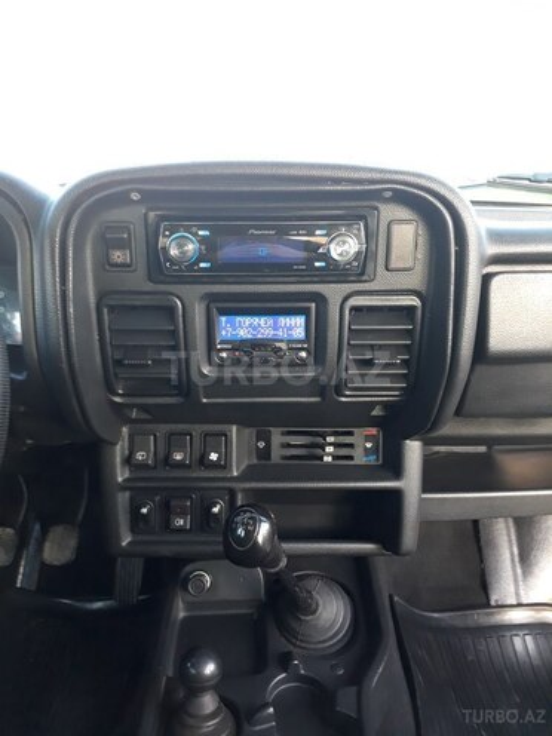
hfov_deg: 51.4
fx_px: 574
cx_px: 276
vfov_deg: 65.3
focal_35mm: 27
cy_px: 368
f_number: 1.9
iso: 160
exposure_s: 1/33
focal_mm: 3.6
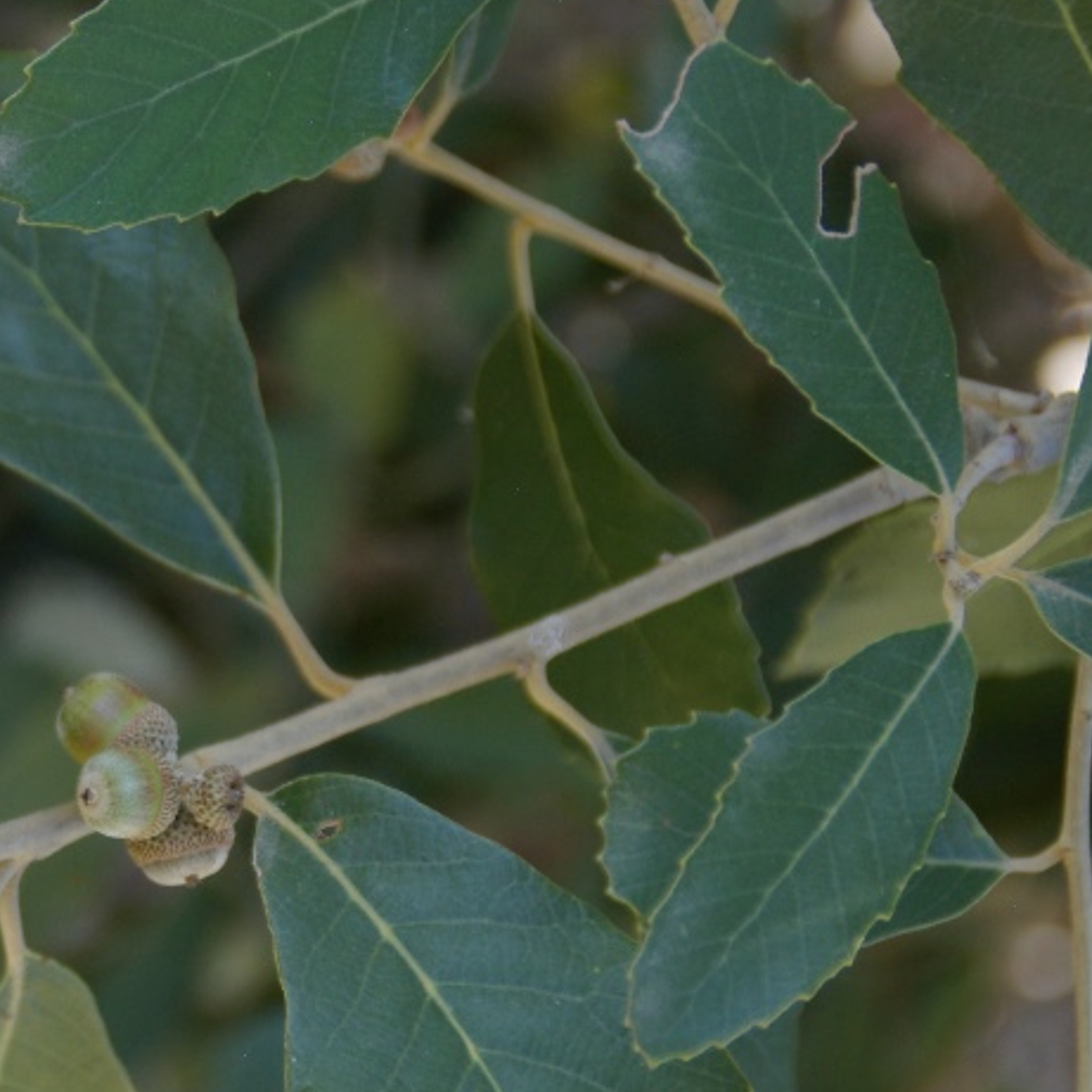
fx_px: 5566
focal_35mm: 156
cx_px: 185
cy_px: 701
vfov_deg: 11.2
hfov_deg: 11.2
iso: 400
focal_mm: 55
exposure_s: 1/125
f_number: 5.6
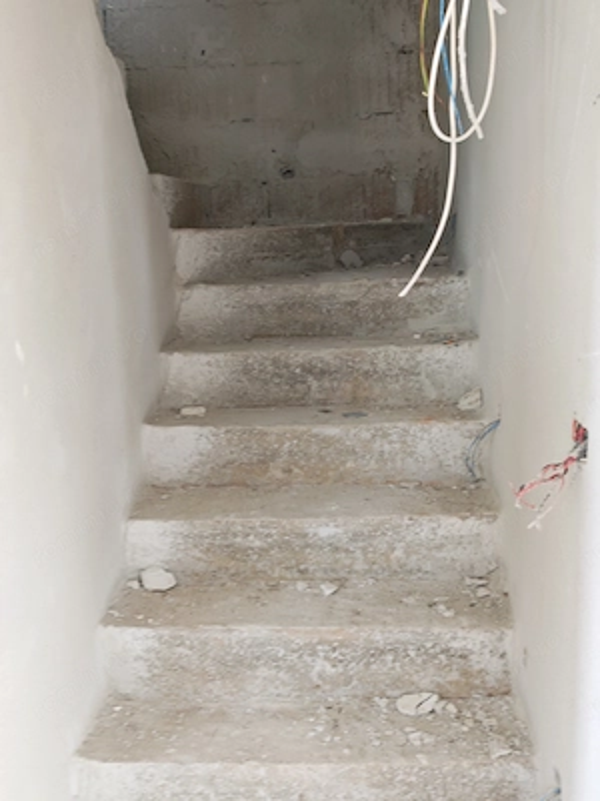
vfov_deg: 52.6
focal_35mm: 35
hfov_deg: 40.7
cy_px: 400
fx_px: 809
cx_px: 300
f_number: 2
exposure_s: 1/50
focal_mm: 6.83
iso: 125
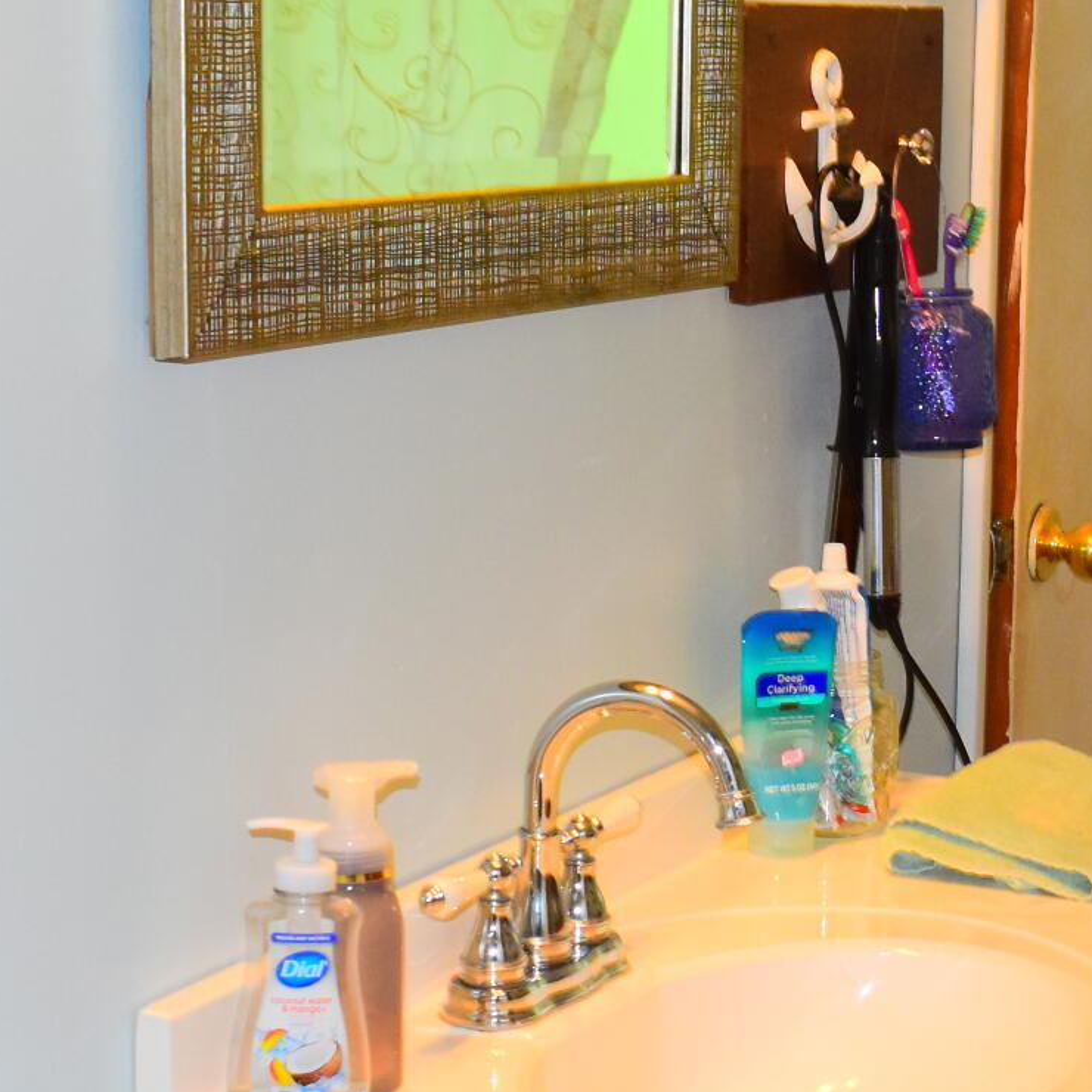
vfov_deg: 18.6
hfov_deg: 17.9
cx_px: 1259
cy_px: 767
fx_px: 3319
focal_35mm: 93
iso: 800
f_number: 5
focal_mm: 18
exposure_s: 1/100
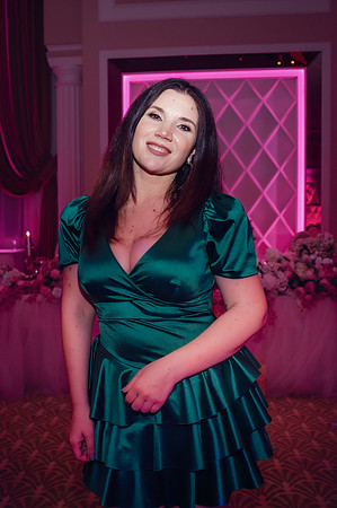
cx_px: 115
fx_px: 507
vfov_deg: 53.1
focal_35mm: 36
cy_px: 254
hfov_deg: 36.4
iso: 2500
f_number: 2.8
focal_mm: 24
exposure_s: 1/160
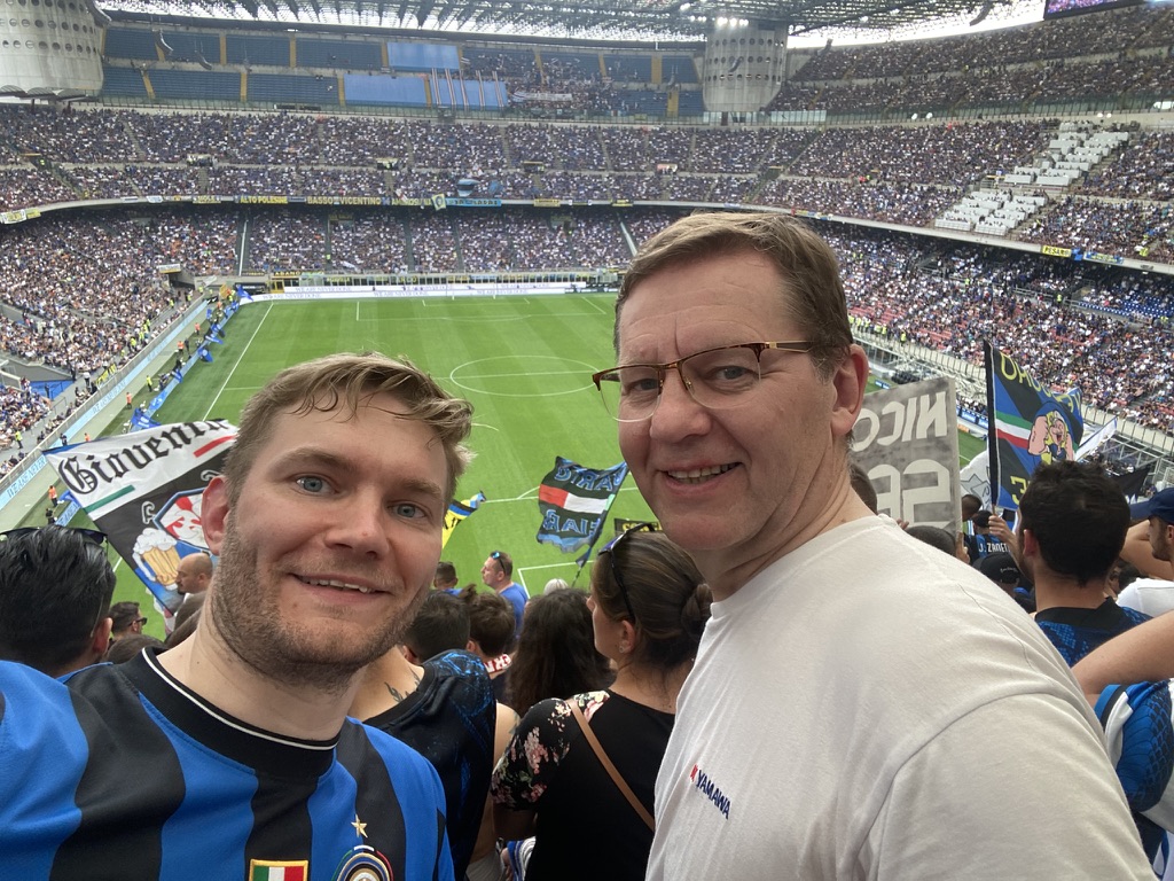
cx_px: 587
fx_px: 780
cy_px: 440
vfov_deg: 58.9
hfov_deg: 73.9
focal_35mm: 23
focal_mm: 2.71
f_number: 2.2
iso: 64
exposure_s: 1/122
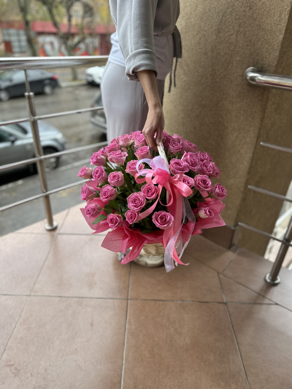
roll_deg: -2.2
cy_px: 194
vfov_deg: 71.6
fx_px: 270
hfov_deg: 56.8
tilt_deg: -31.5
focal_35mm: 24
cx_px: 146
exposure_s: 1/121
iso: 100
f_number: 1.78
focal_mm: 6.86
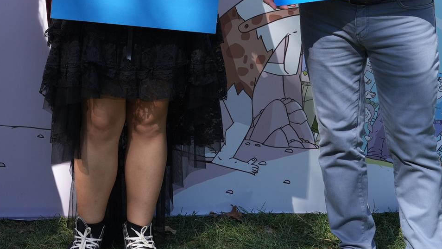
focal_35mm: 112
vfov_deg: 10.4
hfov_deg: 18.2
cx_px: -75
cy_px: -127
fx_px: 1313
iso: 250
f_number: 6.3
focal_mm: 34
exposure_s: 1/320
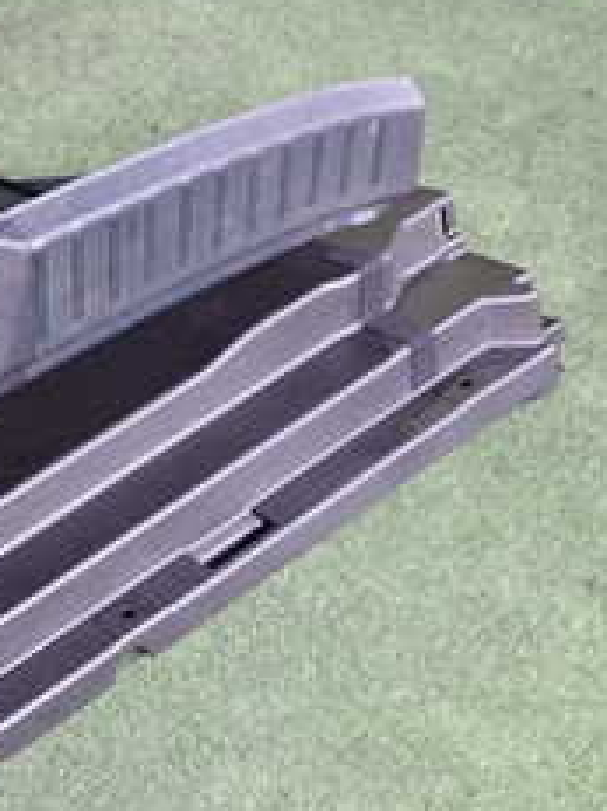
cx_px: -291
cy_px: 741
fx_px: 1825
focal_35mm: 78
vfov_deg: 24.3
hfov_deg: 17.1
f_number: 2.3
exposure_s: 1/40
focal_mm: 5.4
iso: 200
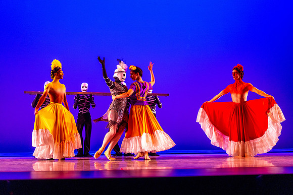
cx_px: 146
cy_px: 98
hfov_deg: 36.2
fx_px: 448
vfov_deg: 24.6
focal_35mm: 55
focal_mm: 55
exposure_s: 1/200
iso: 800
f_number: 1.8
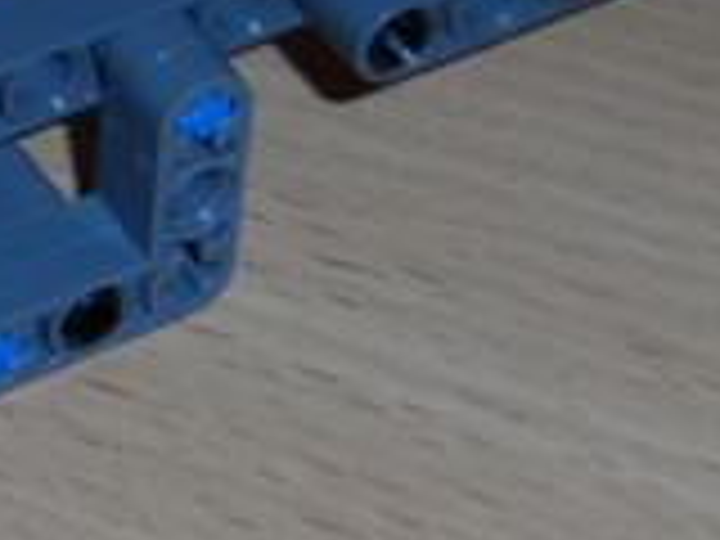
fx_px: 4805
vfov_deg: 6.4
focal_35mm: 231
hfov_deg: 8.5
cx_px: 94
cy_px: 196
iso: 100
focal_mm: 6.8
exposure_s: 1/45
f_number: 3.7
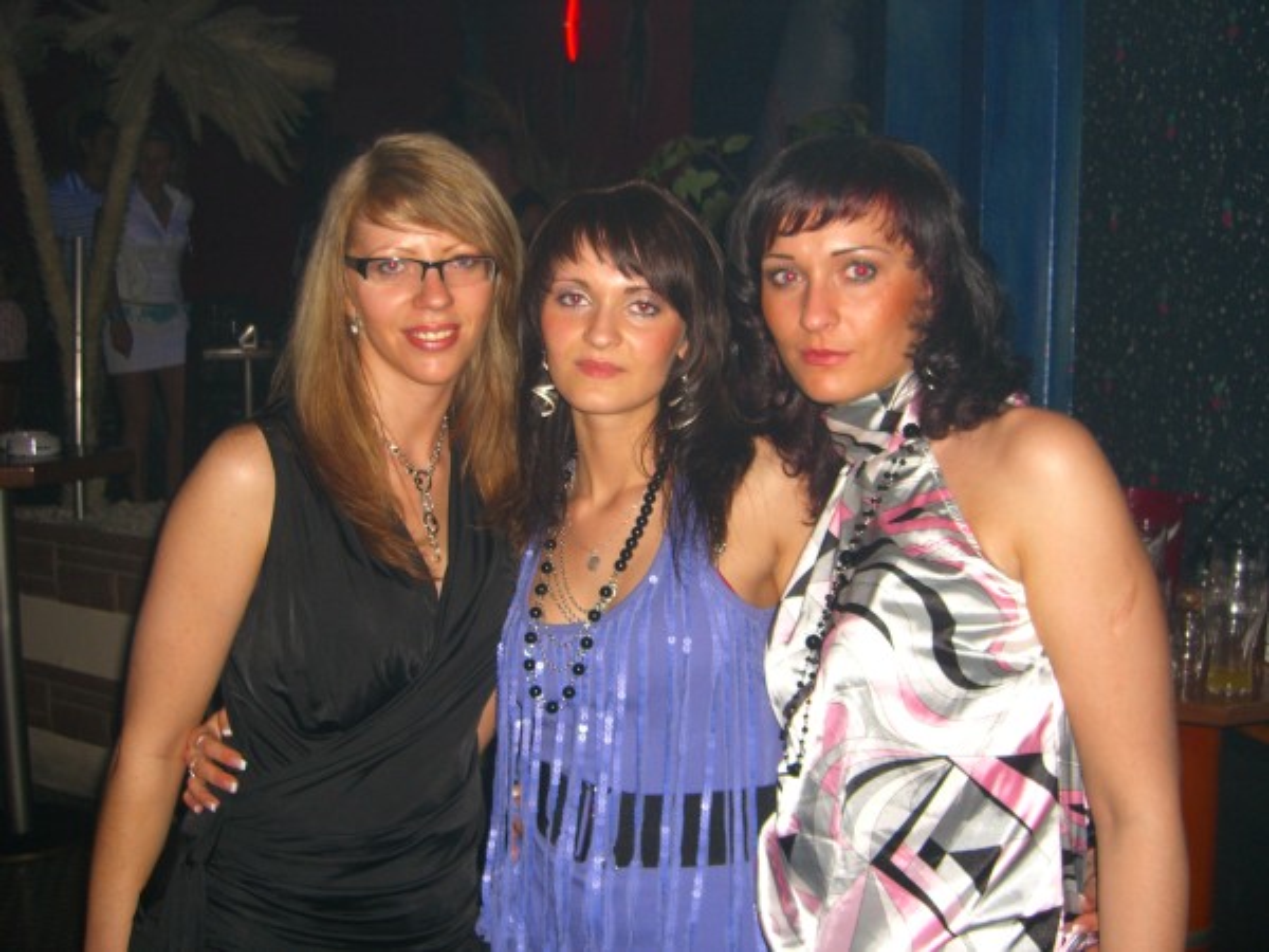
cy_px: 476
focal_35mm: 38
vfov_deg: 37.7
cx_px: 634
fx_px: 1393
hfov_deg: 49.0
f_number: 2.8
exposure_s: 1/60
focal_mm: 7.9
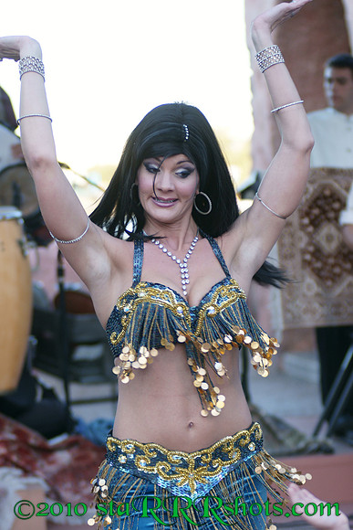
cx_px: 176
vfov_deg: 17.1
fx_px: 1764
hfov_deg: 11.4
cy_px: 265
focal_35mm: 120
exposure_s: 1/250
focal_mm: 80
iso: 400
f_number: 3.5
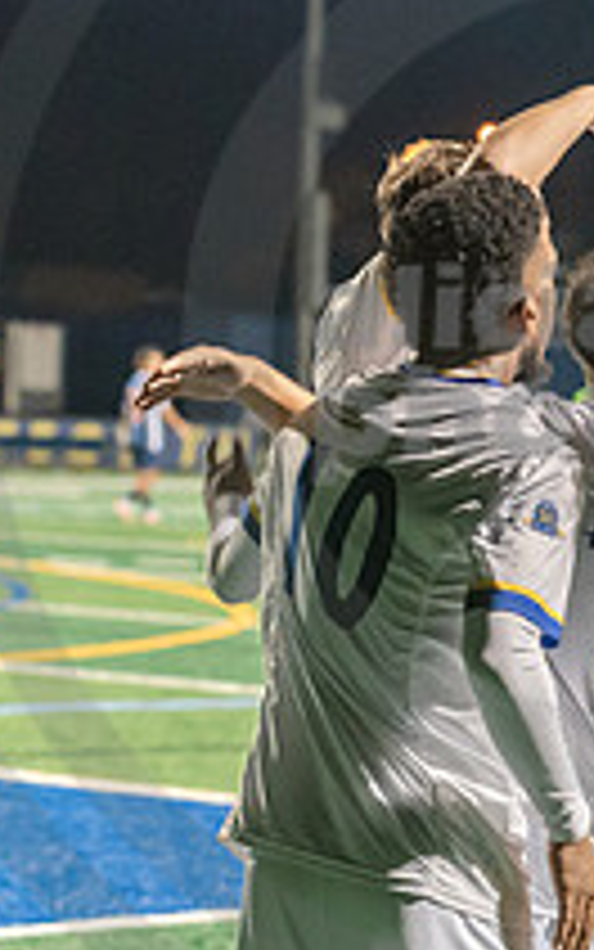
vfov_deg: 10.7
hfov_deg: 6.7
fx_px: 5073
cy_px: 358
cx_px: 626
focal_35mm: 196
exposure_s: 1/250
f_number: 3.2
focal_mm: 70
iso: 2500
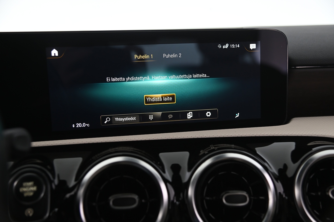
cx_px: 167
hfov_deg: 44.5
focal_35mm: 44
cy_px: 111
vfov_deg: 30.5
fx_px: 408
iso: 1250
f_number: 4
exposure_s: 1/25
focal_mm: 44
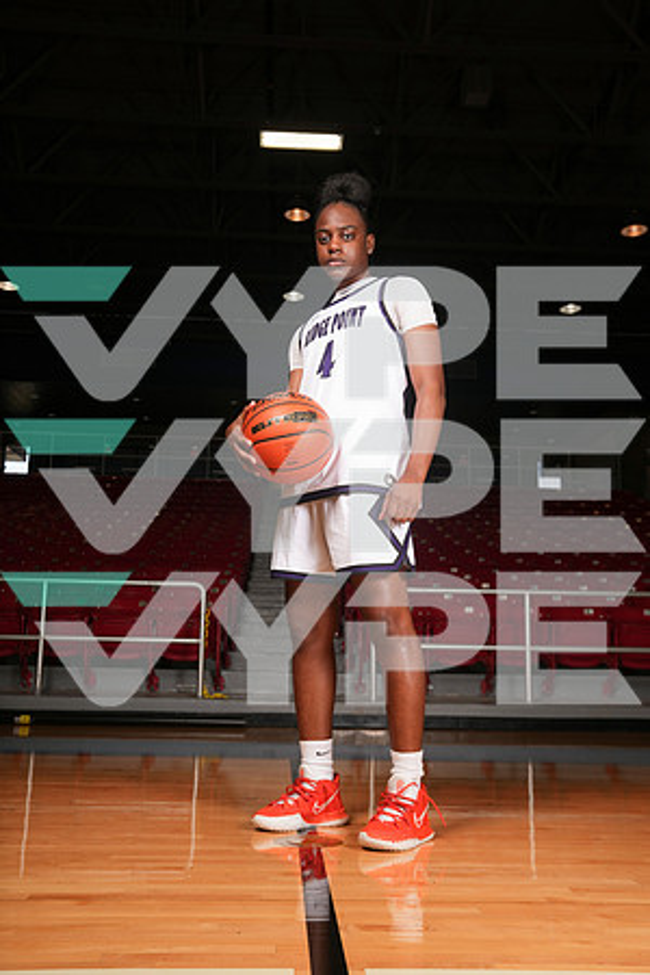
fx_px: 921
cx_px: 325
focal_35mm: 34
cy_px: 488
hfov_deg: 38.9
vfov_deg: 55.8
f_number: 6.3
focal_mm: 34
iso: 250
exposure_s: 1/200
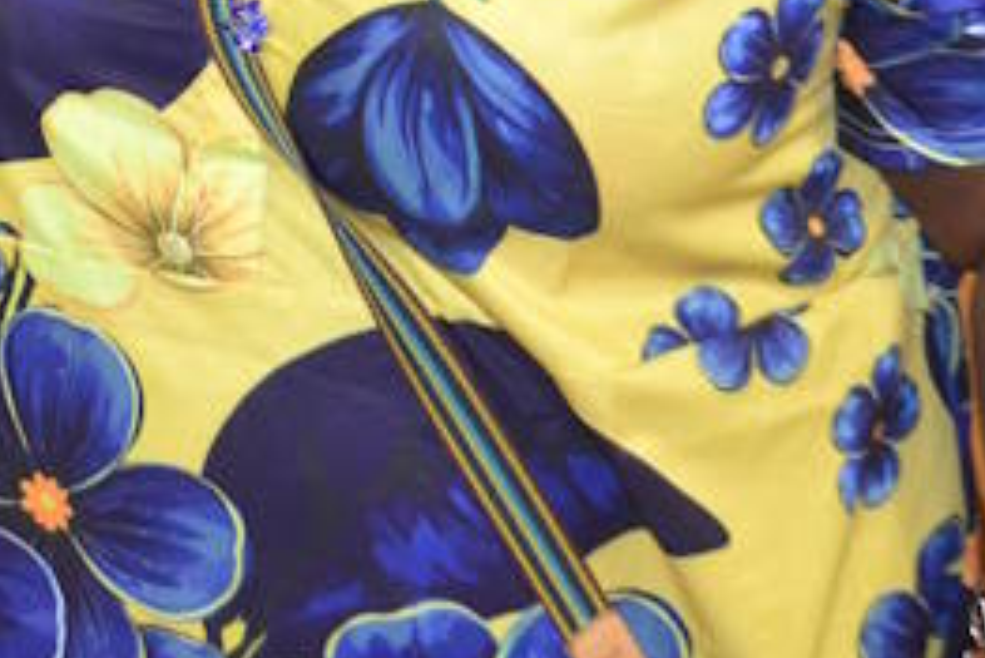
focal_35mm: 119
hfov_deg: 17.1
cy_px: -314
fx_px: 3258
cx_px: 237
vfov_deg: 11.1
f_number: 4.2
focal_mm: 26
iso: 2800
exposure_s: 1/60
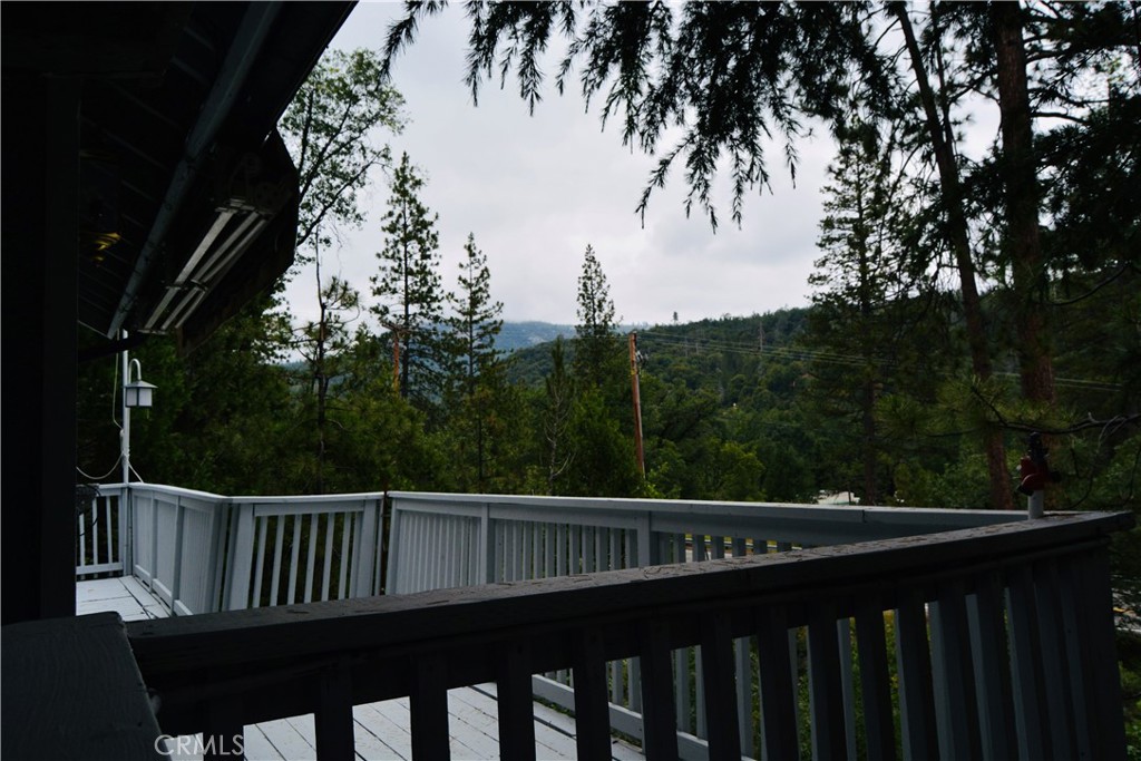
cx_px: 570
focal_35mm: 27
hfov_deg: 67.4
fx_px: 856
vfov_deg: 47.9
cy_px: 380
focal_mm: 18
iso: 400
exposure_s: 1/200
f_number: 10
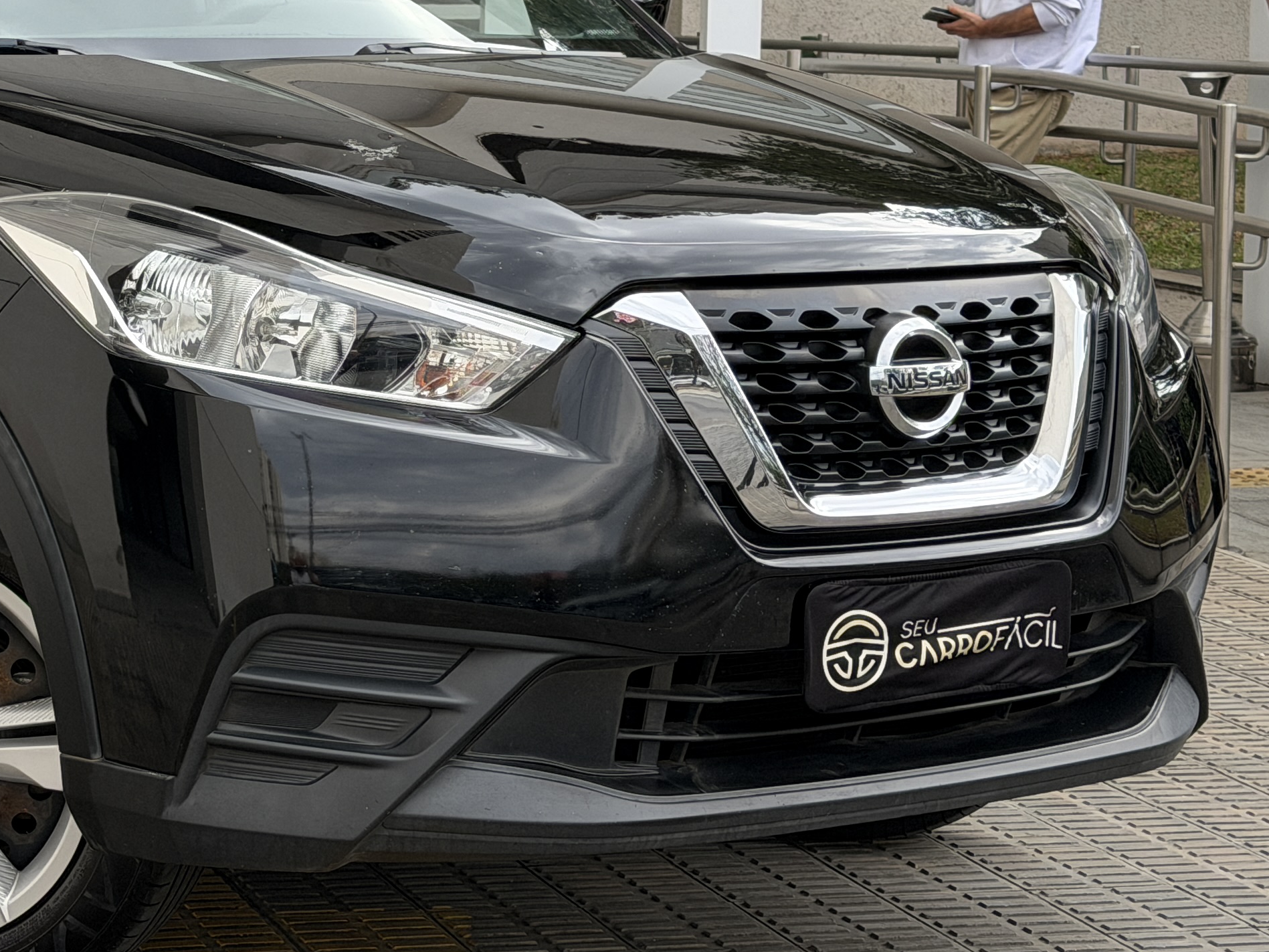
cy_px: 129
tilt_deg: -4.6
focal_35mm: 102
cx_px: 108
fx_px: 3739
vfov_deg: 14.4
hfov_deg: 18.9
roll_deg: -0.9
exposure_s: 1/885
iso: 64
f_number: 1.78
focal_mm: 6.76
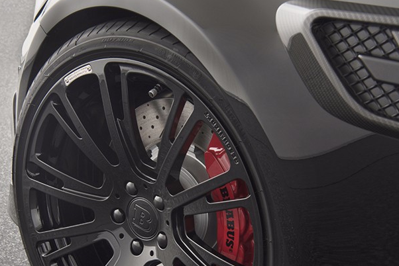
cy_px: 217
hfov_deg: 29.6
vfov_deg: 19.8
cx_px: 193
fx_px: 754
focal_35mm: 68
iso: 100
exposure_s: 1/125
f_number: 9
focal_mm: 40
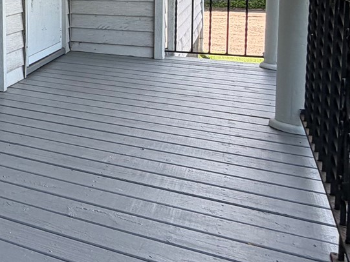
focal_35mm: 53
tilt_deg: -4.5
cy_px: 5
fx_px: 536
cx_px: -145
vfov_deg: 26.2
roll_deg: +2.3
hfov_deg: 27.6
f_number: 2.2
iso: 40
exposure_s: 1/231
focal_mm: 2.22
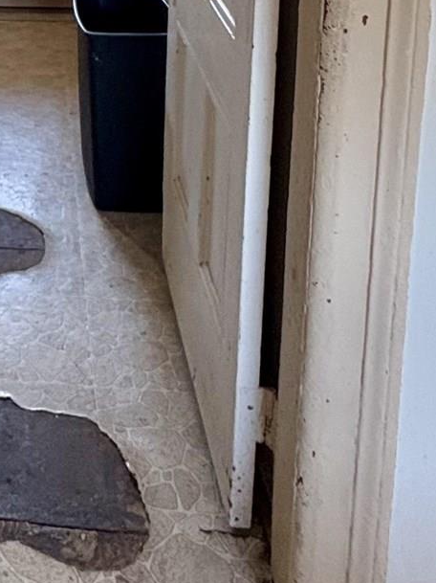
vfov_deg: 30.3
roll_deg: +0.4
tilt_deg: -10.1
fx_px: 891
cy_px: -132
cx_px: -116
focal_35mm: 53
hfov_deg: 24.4
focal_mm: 2.22
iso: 250
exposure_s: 1/65
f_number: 2.2
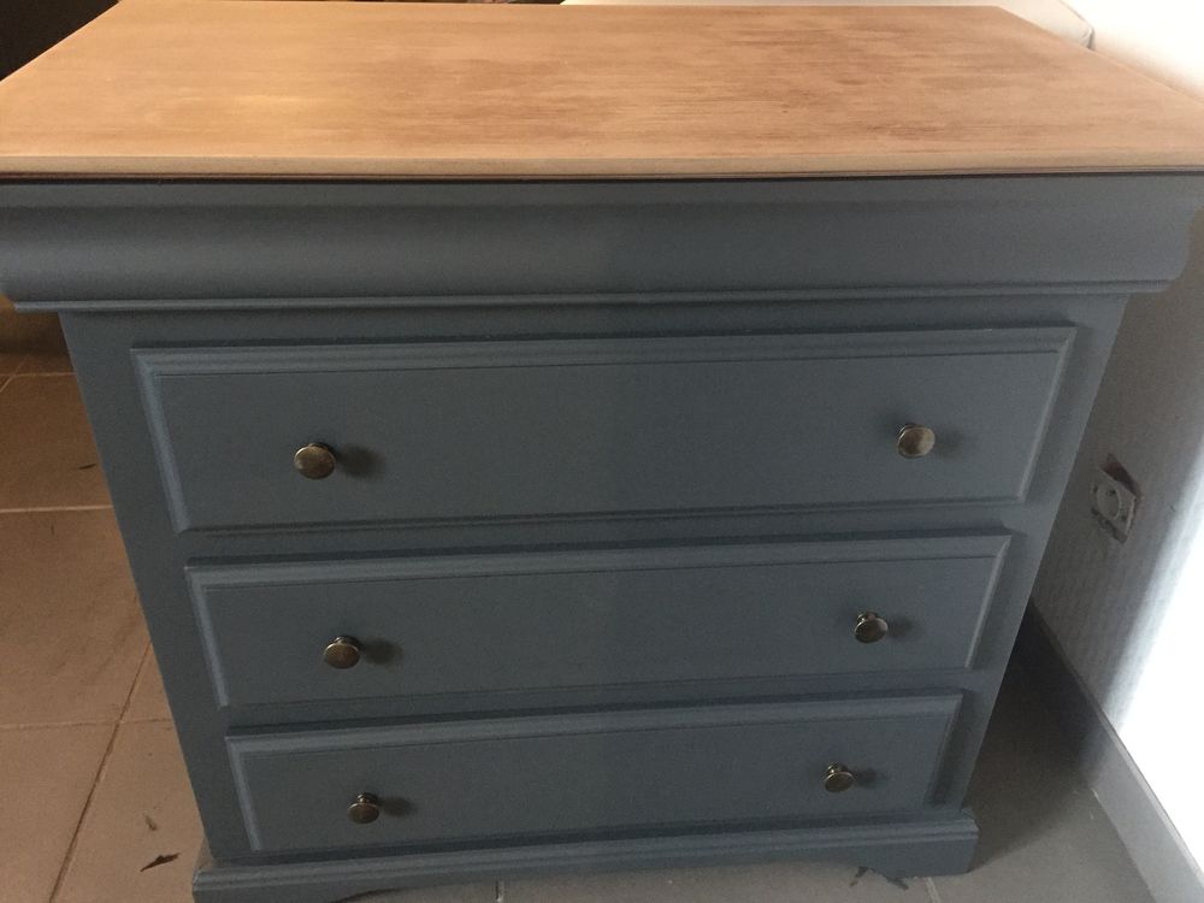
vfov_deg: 48.2
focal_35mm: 29
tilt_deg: -34.1
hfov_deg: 61.7
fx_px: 1009
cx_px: 602
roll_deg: -1.1
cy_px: 452
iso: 400
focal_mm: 4.15
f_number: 2.2
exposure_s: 1/17
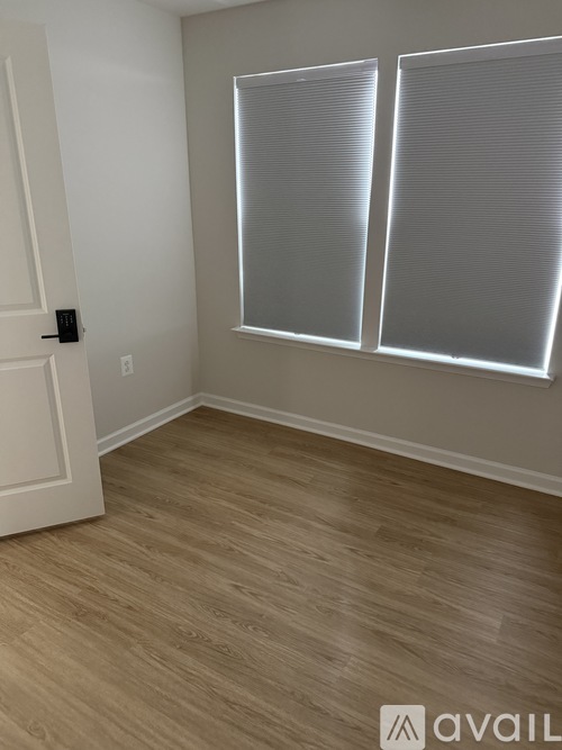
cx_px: 281
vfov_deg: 71.6
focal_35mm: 24
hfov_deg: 56.8
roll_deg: +0.0
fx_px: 520
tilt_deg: -18.9
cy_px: 375
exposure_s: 1/36
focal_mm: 6.76
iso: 1000
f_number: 1.78
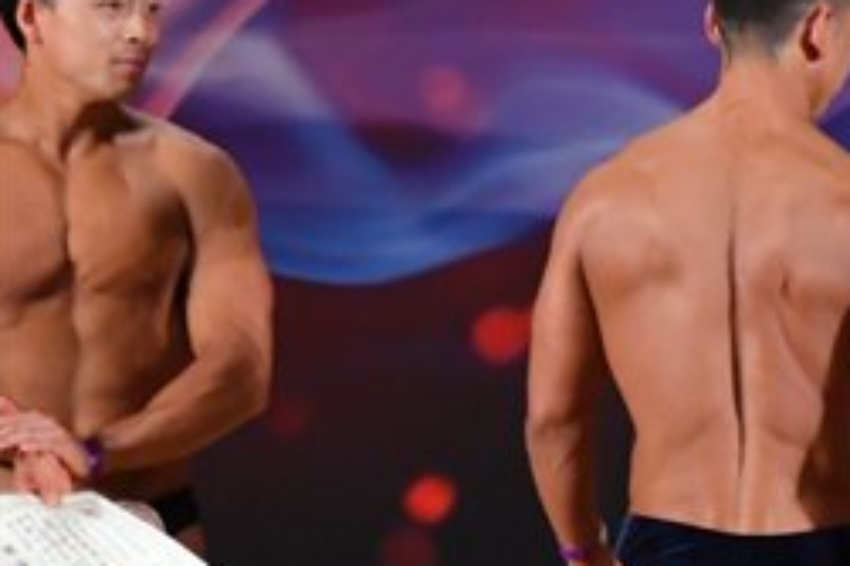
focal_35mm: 623
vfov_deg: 2.2
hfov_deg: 3.3
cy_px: 566
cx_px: 1302
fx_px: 14700
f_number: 5.6
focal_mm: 135
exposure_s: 1/400
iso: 3200
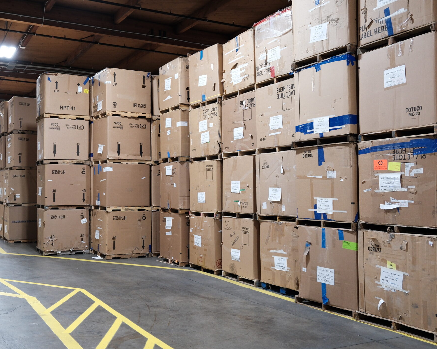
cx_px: 129
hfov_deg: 51.4
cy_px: 168
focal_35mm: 34
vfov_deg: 43.3
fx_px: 440
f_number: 2.9
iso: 1250
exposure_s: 1/100
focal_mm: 16.5
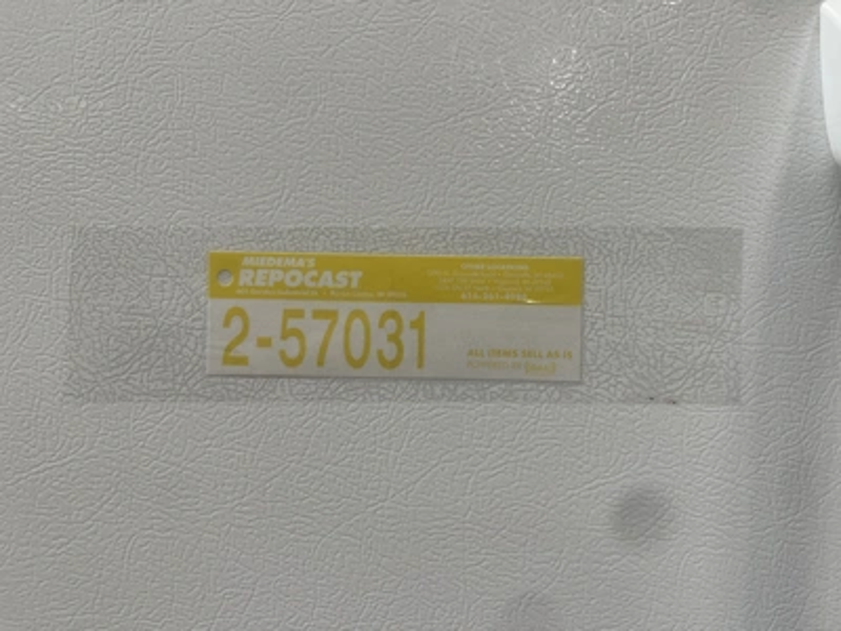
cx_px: 420
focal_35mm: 26
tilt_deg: -0.4
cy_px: 316
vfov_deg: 53.1
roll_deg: +0.2
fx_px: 632
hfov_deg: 67.3
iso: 125
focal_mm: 5.1
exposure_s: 1/120
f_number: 1.6
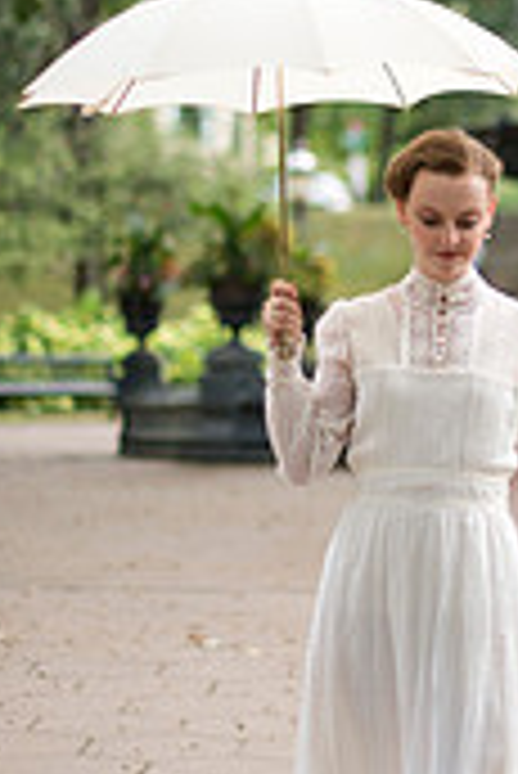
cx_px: 459
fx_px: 2822
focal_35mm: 131
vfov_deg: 15.6
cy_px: 279
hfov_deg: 10.4
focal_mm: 50
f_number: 1.4
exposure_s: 1/500
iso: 200
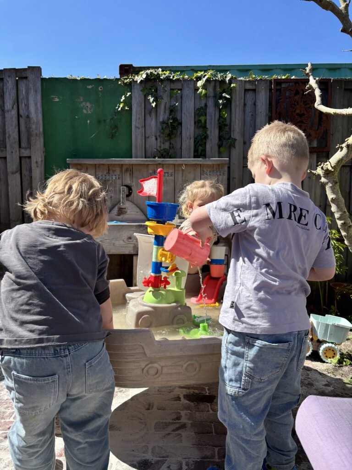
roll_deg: -0.3
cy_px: 235
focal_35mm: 26
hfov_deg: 53.1
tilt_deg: -5.4
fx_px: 353
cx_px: 176
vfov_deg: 67.3
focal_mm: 5.96
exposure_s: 1/3937
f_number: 1.6
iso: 50
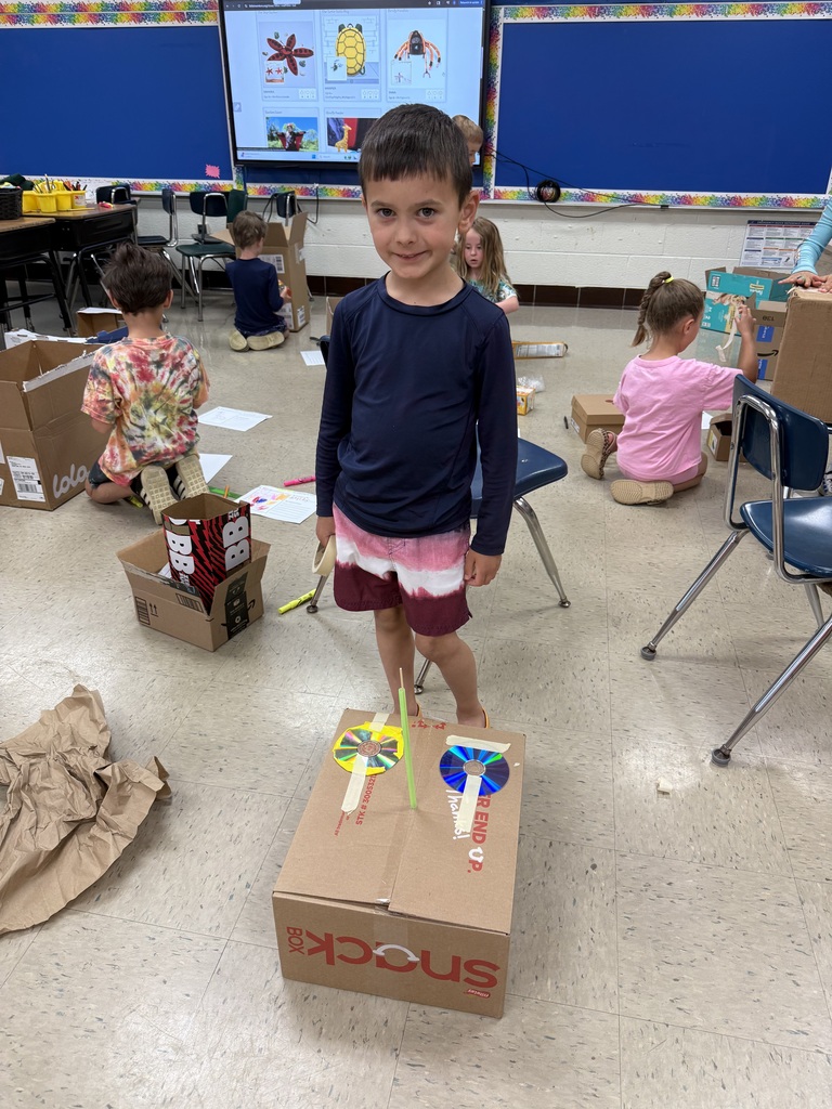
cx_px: 416
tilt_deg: -28.8
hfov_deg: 56.8
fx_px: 769
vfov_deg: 71.6
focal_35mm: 24
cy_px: 554
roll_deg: -0.5
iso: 125
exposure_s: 1/120
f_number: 1.78
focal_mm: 6.76
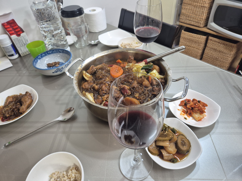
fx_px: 161
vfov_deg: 58.9
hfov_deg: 73.9
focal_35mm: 23
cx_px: 121
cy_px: 90
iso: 320
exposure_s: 1/120
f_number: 1.8
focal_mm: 5.4
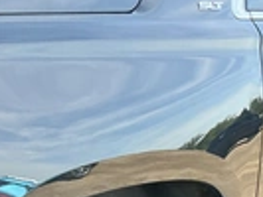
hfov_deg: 20.3
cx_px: -121
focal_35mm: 84
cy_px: 256
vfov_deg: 16.6
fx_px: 639
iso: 32
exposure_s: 1/140
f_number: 1.8
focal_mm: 3
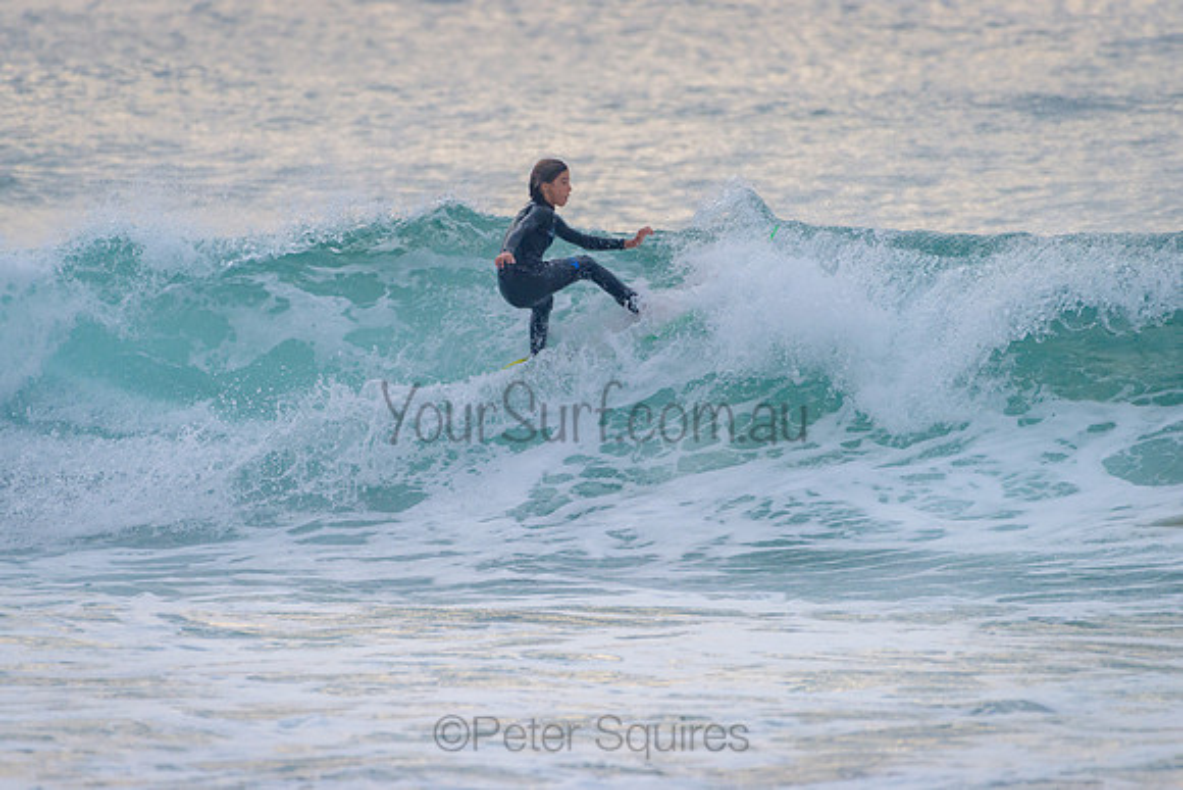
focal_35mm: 613
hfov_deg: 3.4
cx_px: 574
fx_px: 20152
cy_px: 388
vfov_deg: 2.2
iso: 400
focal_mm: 500
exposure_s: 1/1250
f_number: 5.6
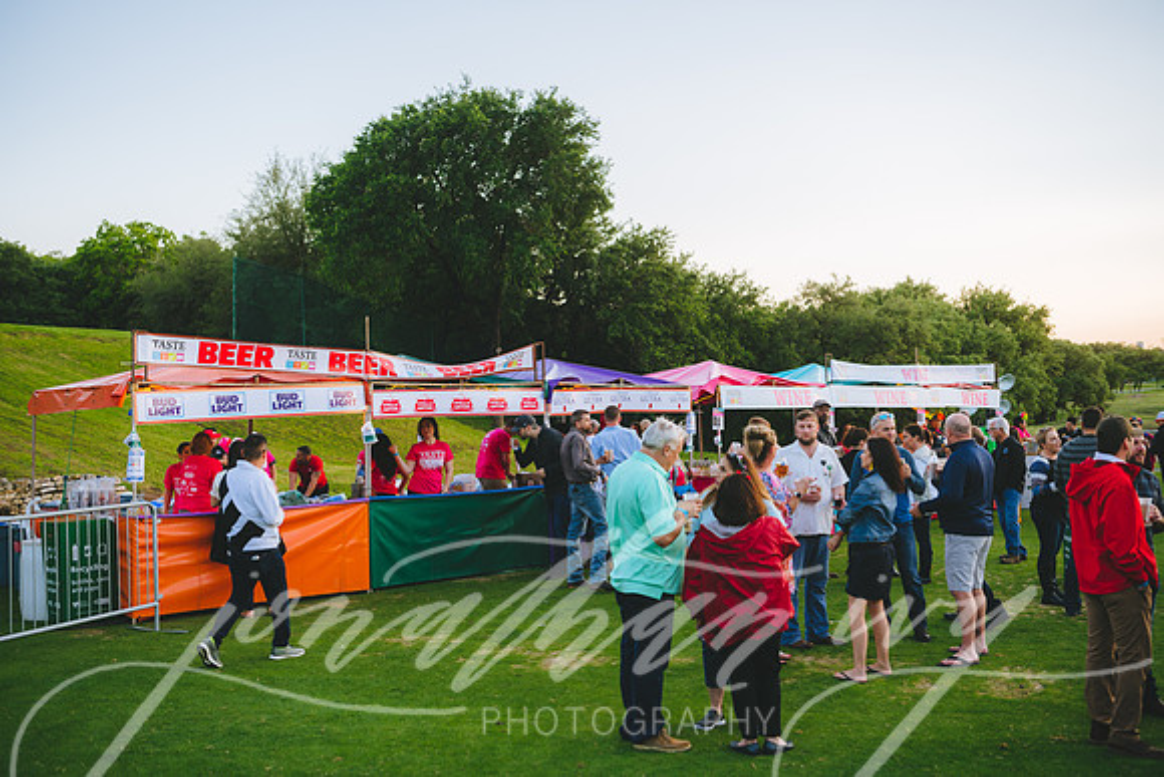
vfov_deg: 33.4
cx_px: 582
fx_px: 1294
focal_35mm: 40
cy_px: 388
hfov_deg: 48.4
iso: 64
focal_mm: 40
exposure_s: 1/160
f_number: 3.5
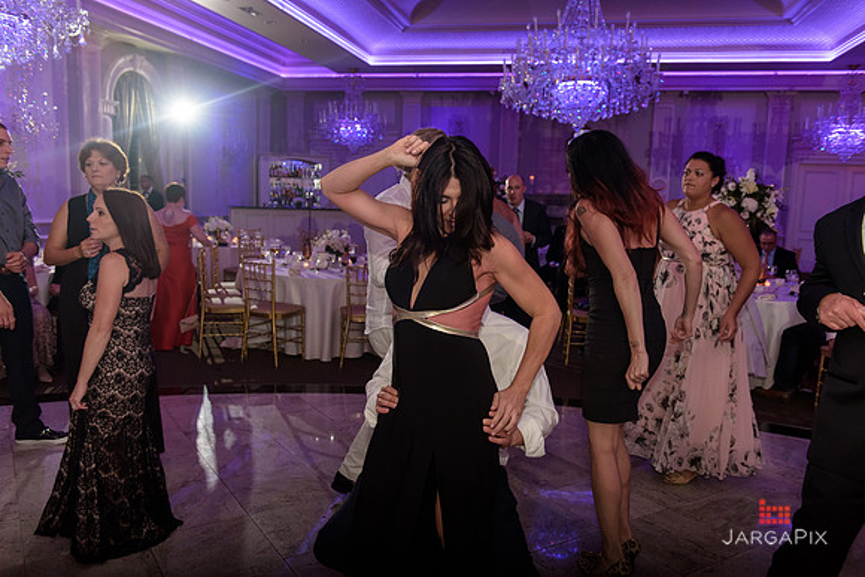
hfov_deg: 63.6
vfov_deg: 45.0
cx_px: 432
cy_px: 288
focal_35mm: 29
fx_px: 697
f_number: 3.2
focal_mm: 29
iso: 1600
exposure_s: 1/125
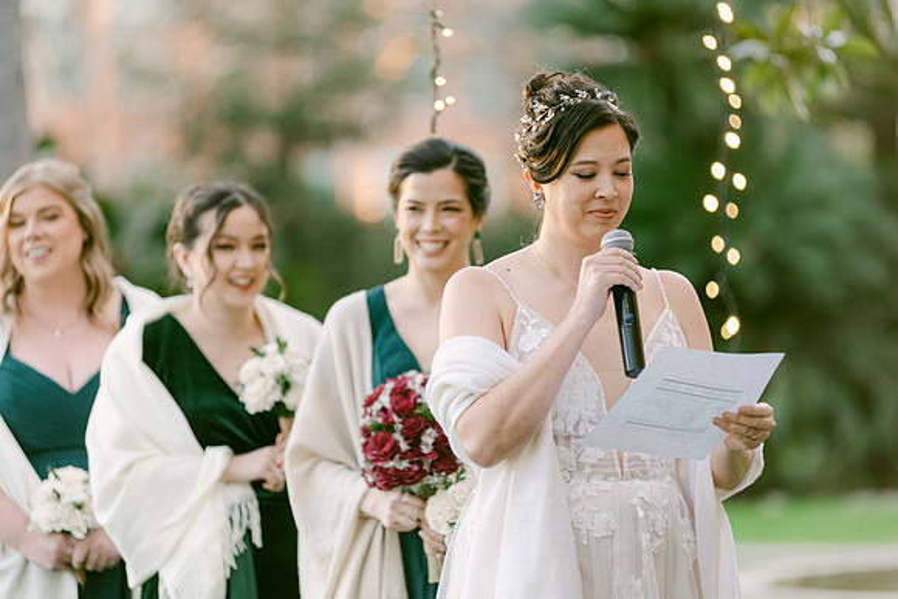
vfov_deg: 6.9
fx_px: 4990
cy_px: 300
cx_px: 449
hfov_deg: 10.3
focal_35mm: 200
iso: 450
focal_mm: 200
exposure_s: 1/125
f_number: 2.8
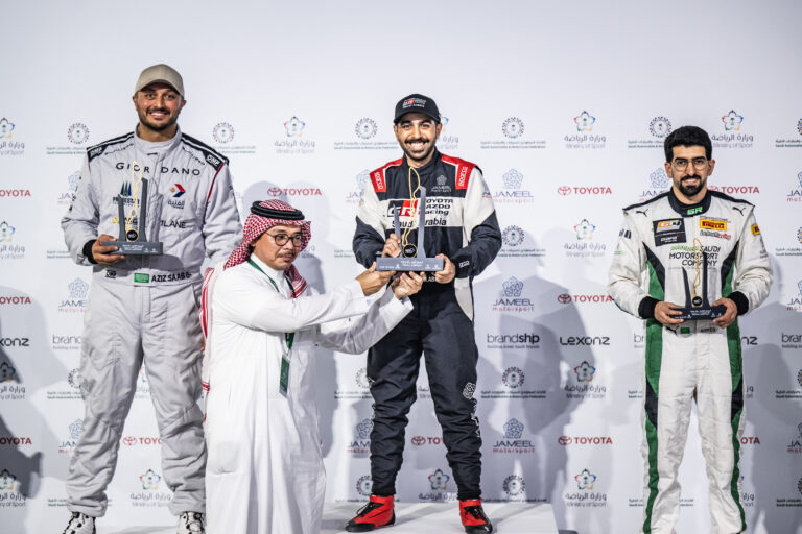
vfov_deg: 14.1
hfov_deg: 21.0
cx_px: 401
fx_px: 2161
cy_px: 267
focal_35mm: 97
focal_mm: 97
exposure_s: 1/400
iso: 2000
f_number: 2.8
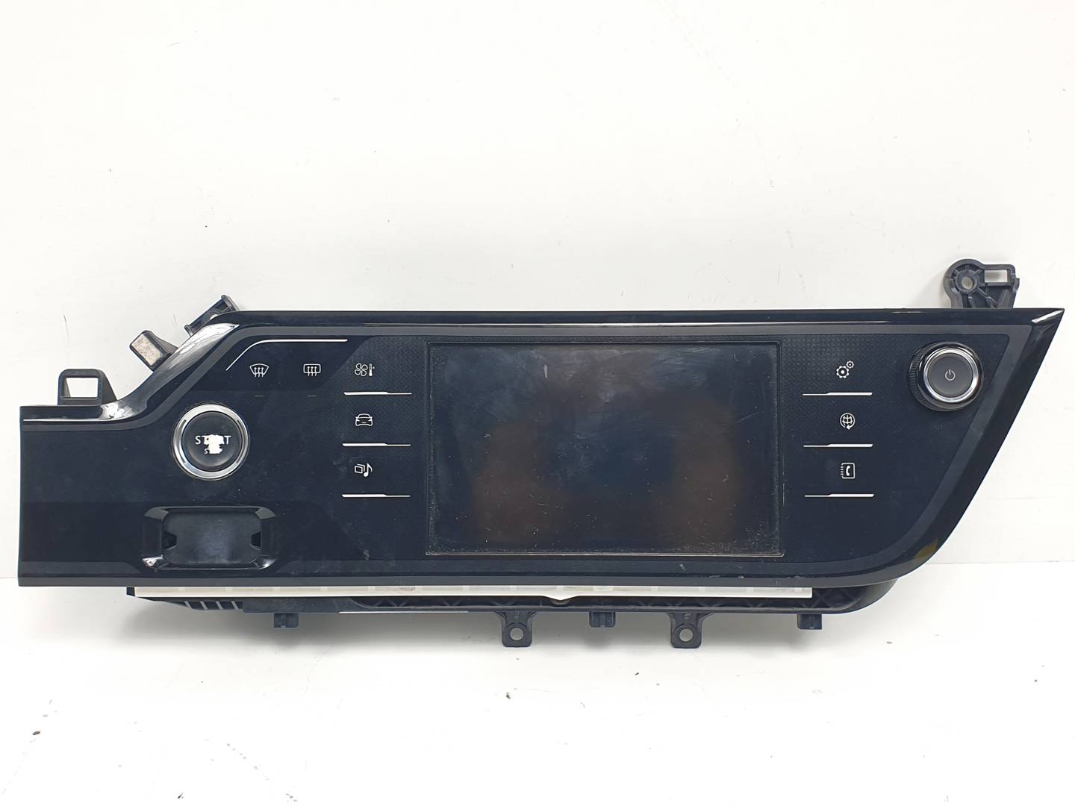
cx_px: 538
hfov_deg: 67.3
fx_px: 807
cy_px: 403
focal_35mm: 26
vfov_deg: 53.1
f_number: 2.4
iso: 50
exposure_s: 1/147
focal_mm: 4.3
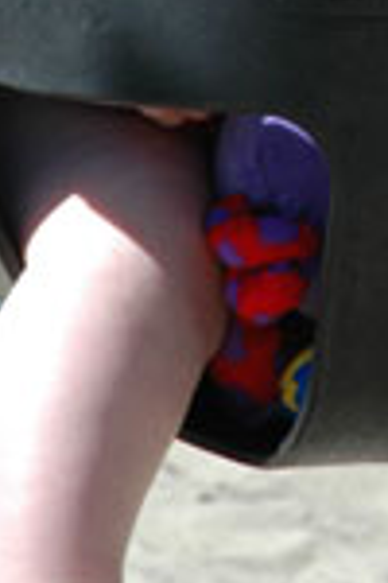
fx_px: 6789
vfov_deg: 4.9
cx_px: 452
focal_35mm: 420
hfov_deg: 3.3
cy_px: -319
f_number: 8
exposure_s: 1/250
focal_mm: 70
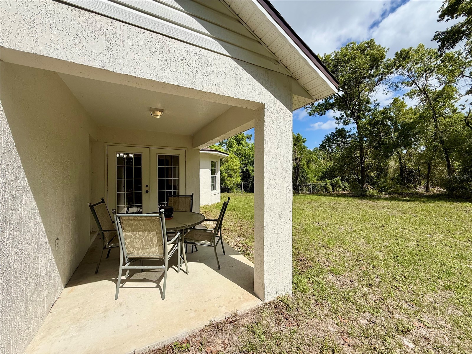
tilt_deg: -0.8
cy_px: 177
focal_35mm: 14
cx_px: 236
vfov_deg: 85.7
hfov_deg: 102.1
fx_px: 191
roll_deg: -0.3
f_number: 2.2
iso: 50
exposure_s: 1/2506
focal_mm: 2.22
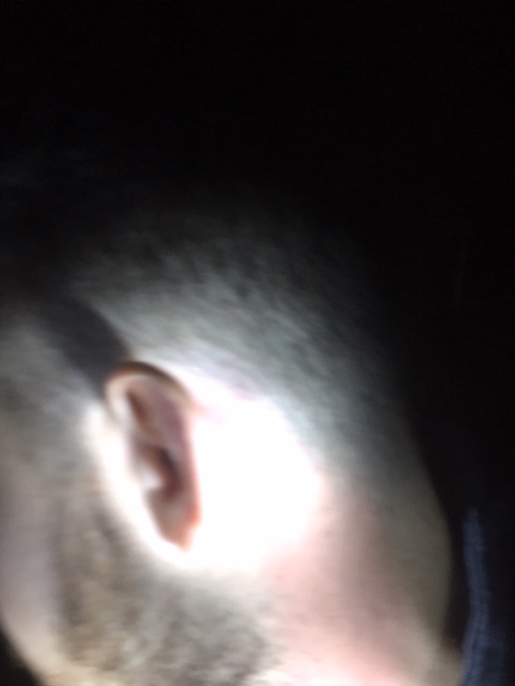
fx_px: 575
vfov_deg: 61.7
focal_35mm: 29
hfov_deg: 48.2
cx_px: 258
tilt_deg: -19.6
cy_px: 343
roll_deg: -3.4
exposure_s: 1/15
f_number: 2.2
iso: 200
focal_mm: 4.15
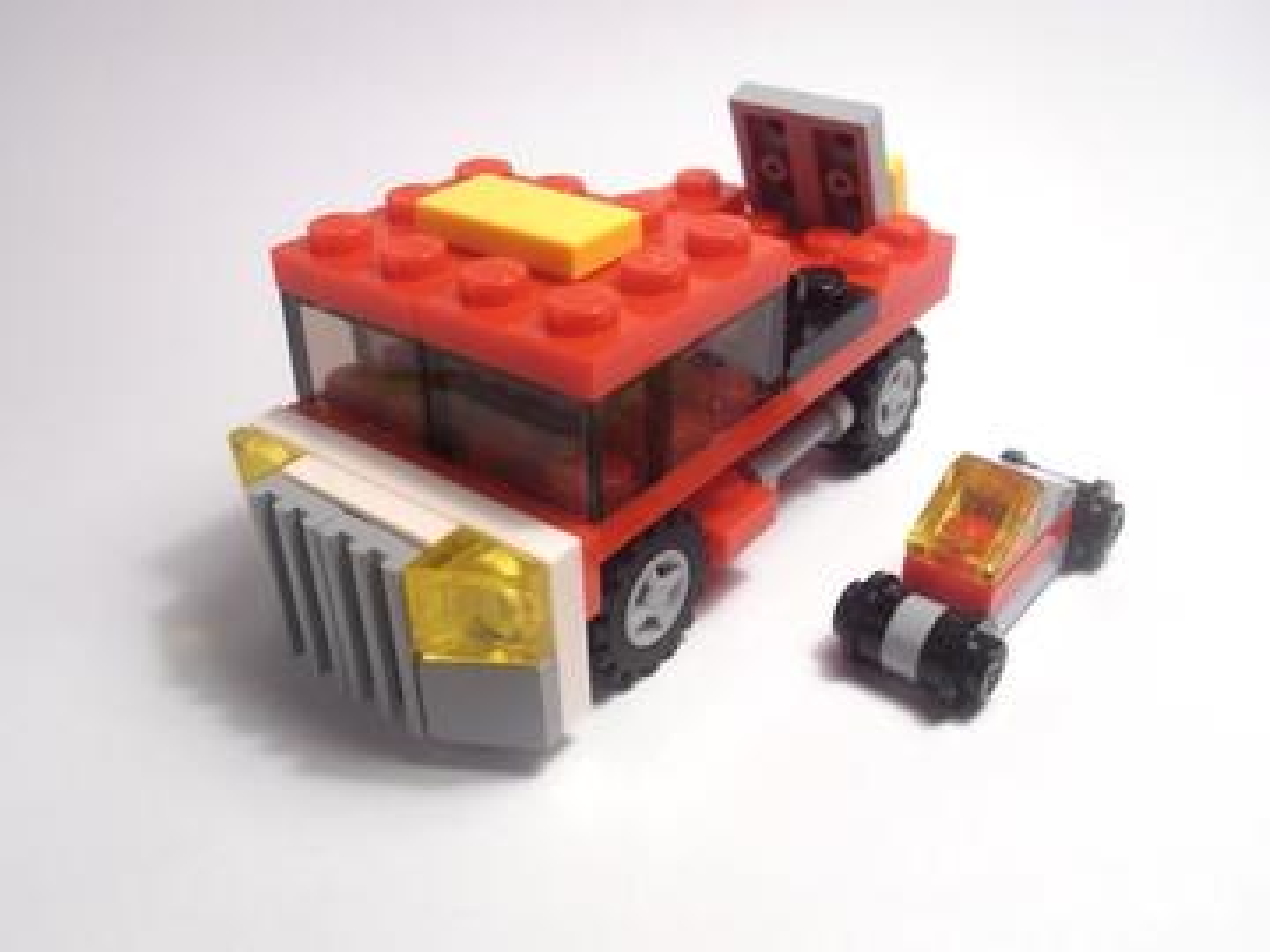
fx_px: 1357
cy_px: 476
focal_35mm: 37
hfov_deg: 50.1
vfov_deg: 38.7
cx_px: 635
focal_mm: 6.61
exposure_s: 1/60
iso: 80
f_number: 3.9
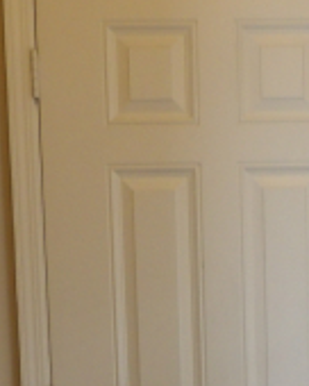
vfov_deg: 20.1
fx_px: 1052
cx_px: 300
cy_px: 392
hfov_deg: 16.4
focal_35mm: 92
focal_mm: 4.3
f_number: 3.2
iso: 200
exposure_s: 1/32
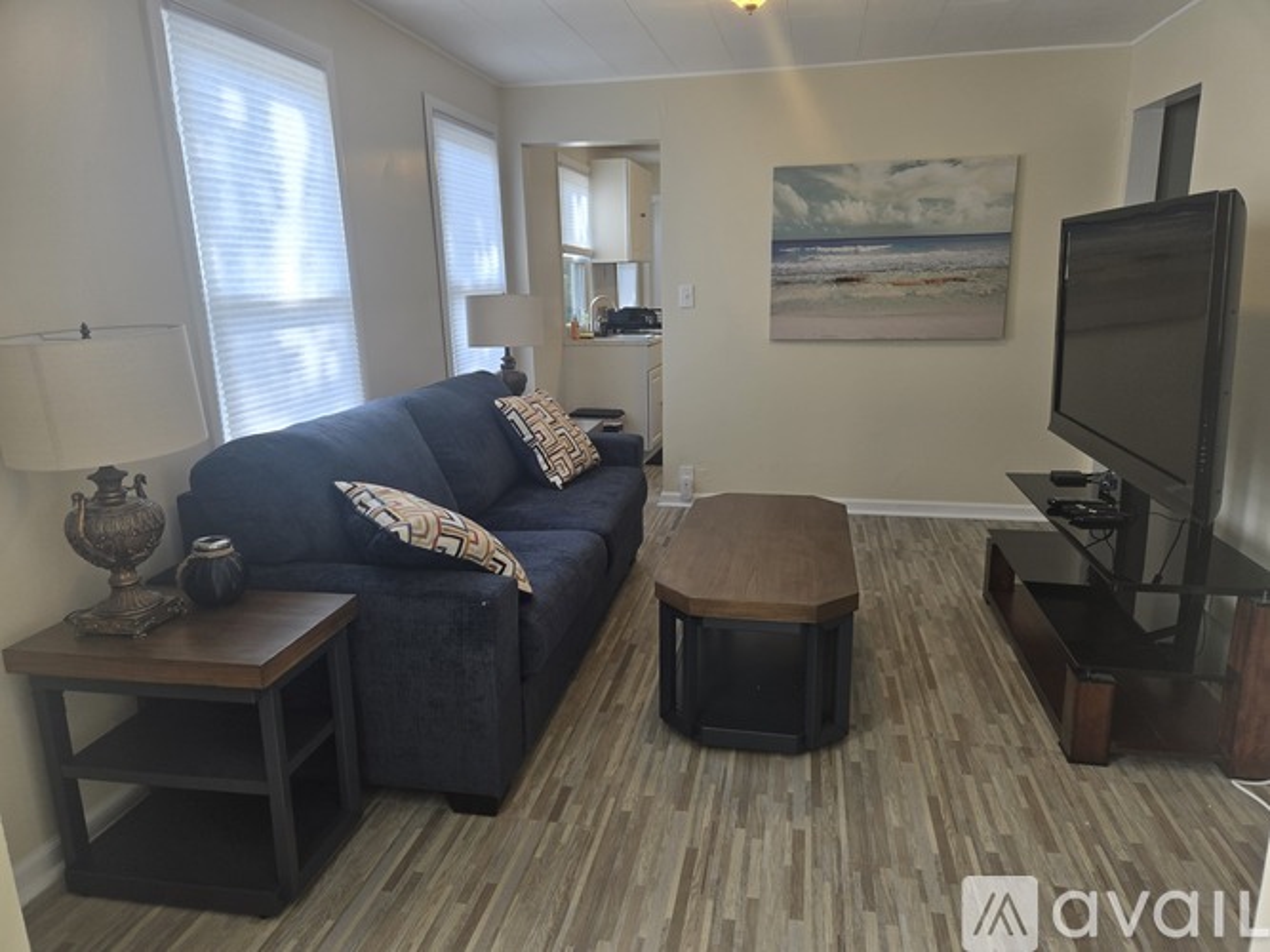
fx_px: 844
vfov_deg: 58.9
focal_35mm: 23
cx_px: 635
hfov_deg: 73.9
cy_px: 476
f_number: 1.8
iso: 50
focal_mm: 5.4
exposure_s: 1/120
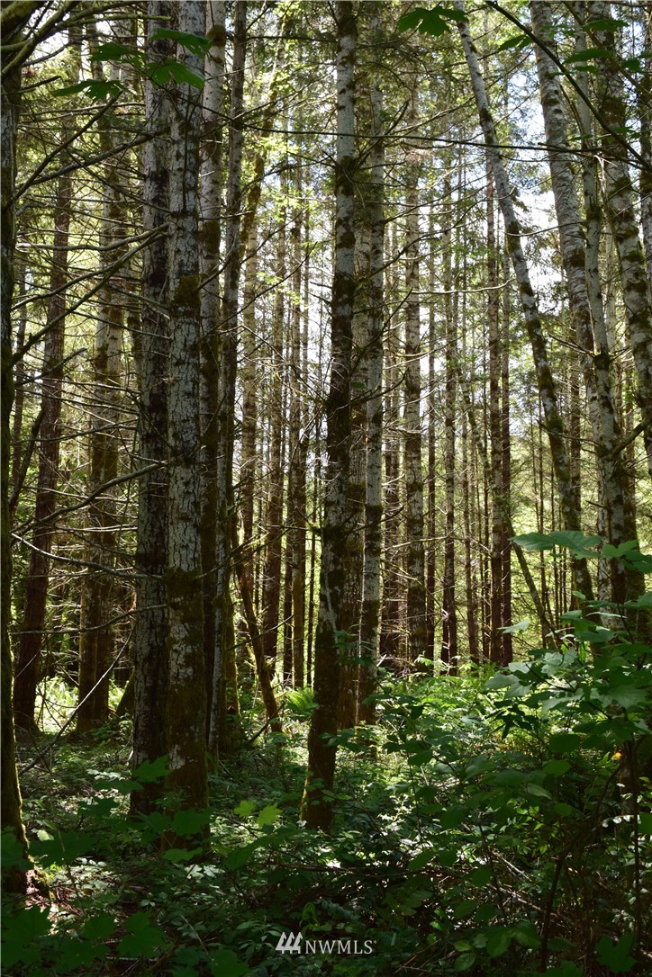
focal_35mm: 40
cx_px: 326
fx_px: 1100
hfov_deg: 33.0
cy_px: 488
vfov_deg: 47.9
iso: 400
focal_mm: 27
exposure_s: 1/80
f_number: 8
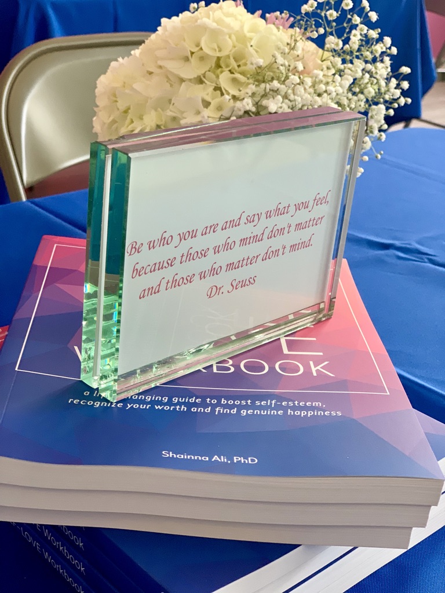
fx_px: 891
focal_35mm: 52
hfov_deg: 28.0
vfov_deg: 36.8
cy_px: 296
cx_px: 222
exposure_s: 1/60
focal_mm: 6
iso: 160
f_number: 2.4
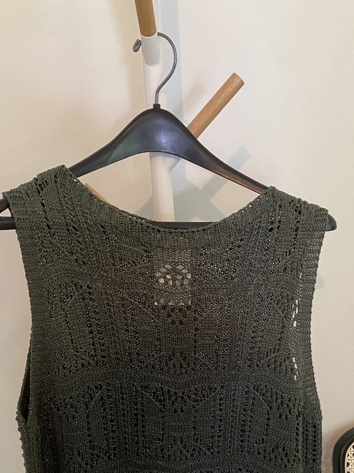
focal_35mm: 41
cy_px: 336
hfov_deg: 34.9
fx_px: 559
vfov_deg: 44.7
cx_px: 224
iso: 400
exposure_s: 1/60
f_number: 1.8
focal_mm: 4.25
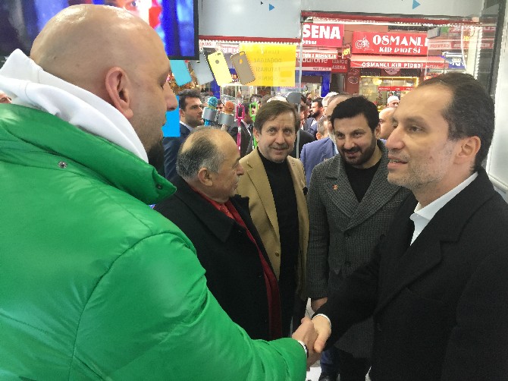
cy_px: 190
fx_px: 425
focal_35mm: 29
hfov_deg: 61.7
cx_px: 254
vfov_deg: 48.2
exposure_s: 1/33
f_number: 2.2
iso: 64
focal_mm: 4.15
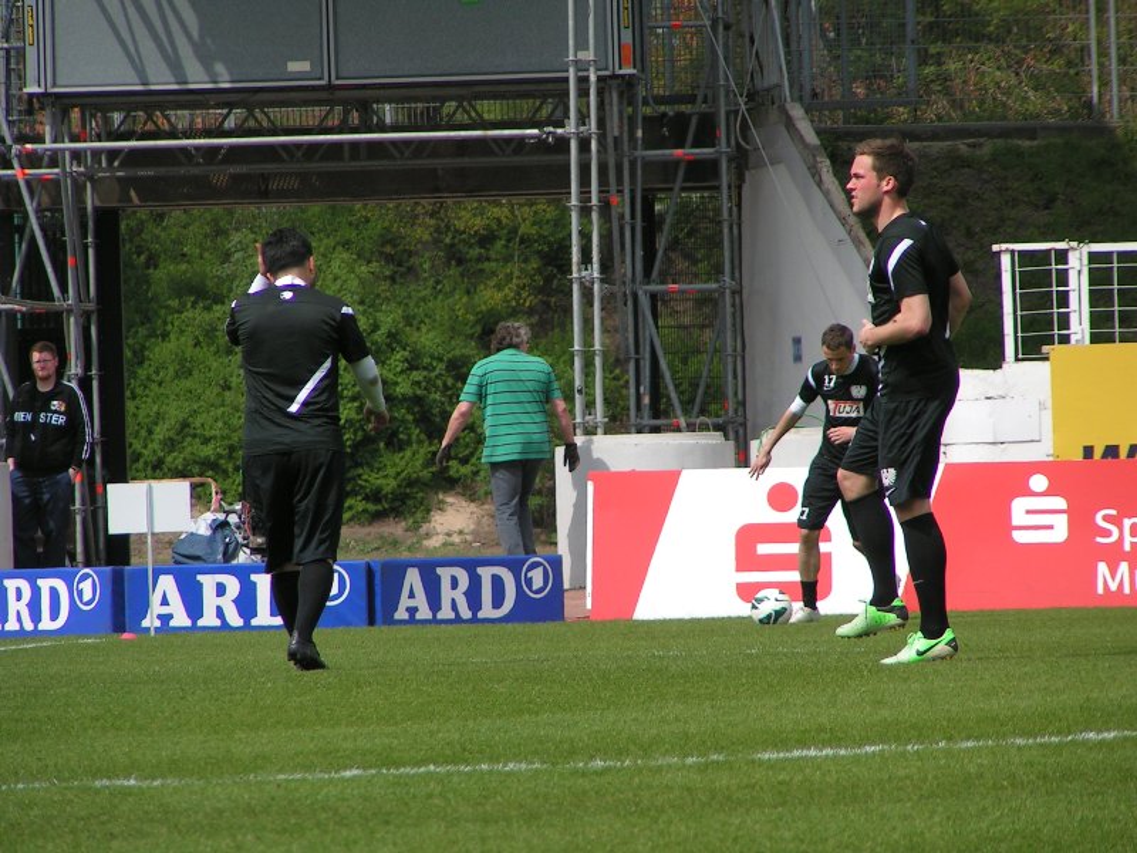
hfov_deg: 5.2
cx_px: 568
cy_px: 426
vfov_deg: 3.9
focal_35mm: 380
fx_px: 12482
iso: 50
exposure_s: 1/1000
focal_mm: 58
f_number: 3.5
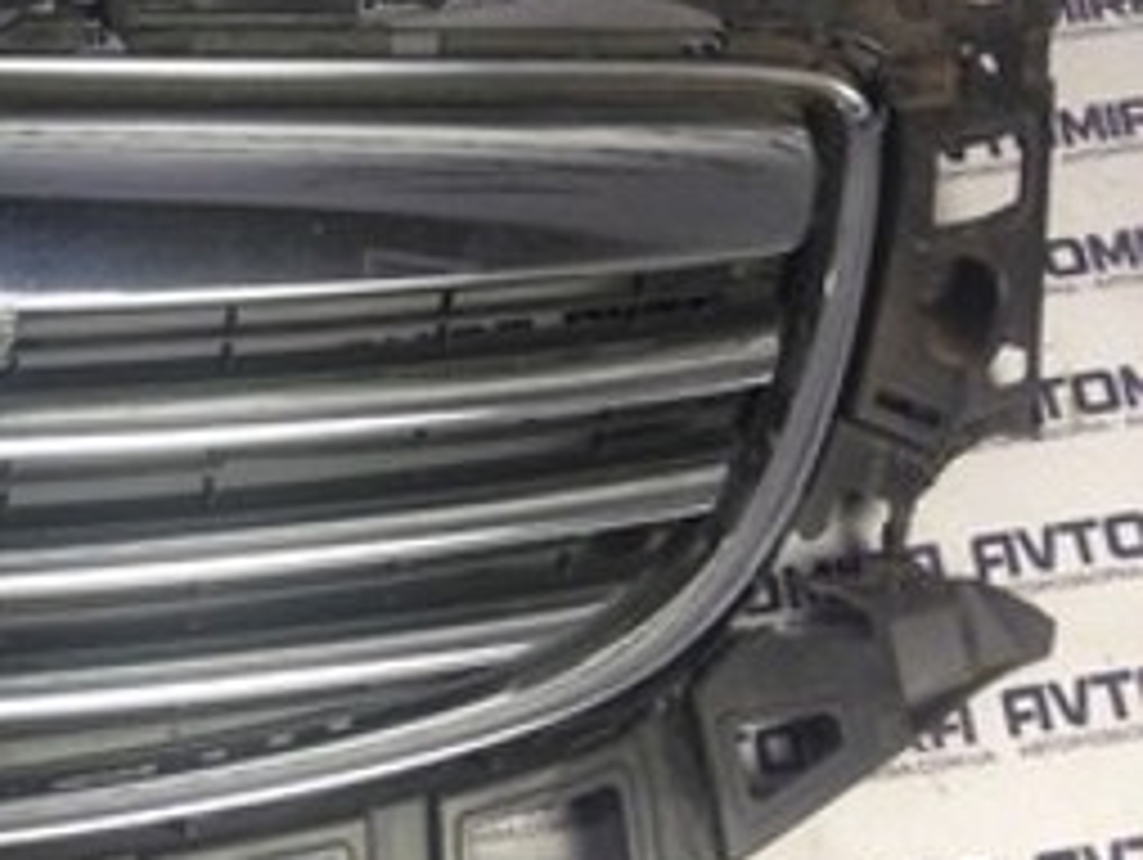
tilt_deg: -56.0
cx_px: -292
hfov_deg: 21.5
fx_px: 2743
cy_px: 306
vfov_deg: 17.8
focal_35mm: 83
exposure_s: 1/20
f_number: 2.4
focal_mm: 4.12
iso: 50
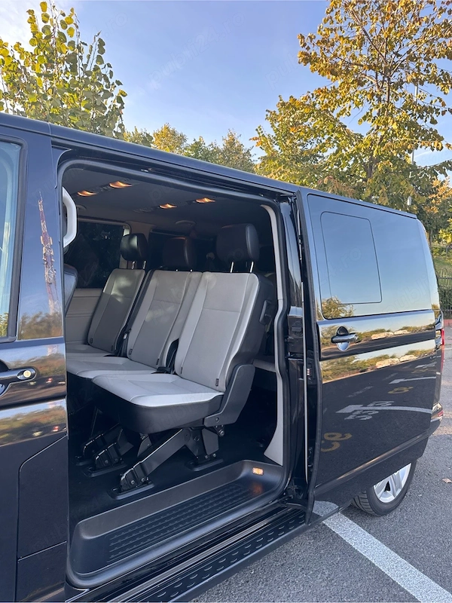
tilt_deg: -2.1
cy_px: 302
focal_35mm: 24
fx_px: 418
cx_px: 226
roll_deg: -3.1
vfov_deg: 71.6
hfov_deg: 56.8
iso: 80
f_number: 1.78
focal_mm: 6.86
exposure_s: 1/286
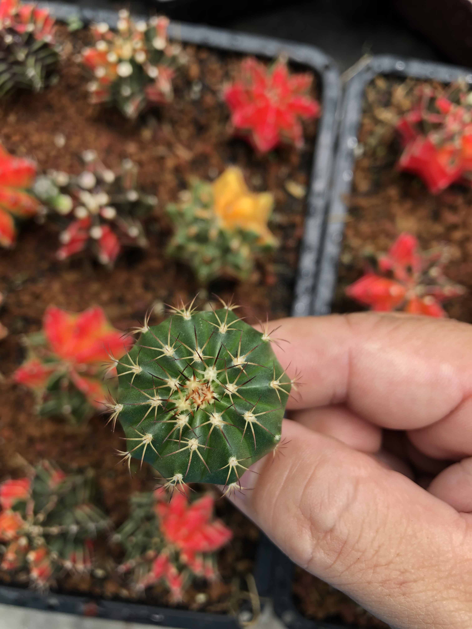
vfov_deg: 63.4
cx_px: 236
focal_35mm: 28
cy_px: 314
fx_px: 509
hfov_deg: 49.7
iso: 20
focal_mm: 3.99
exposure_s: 1/134
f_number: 1.8
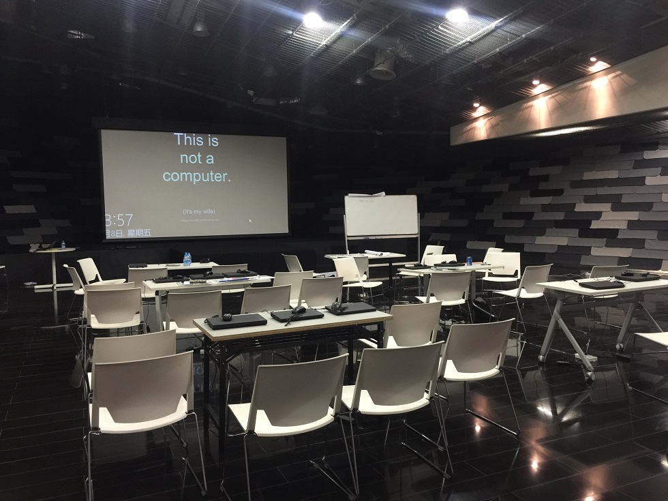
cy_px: 250
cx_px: 334
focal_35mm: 29
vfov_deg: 48.2
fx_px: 560
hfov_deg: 61.7
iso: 125
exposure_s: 1/10
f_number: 2.2
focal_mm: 4.15
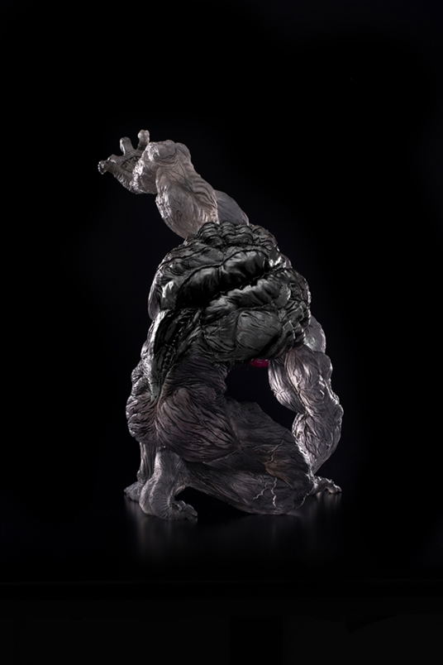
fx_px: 1846
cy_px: 332
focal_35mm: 100
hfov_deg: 13.7
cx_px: 222
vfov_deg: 20.4
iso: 200
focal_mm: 100
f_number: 16
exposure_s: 1/125
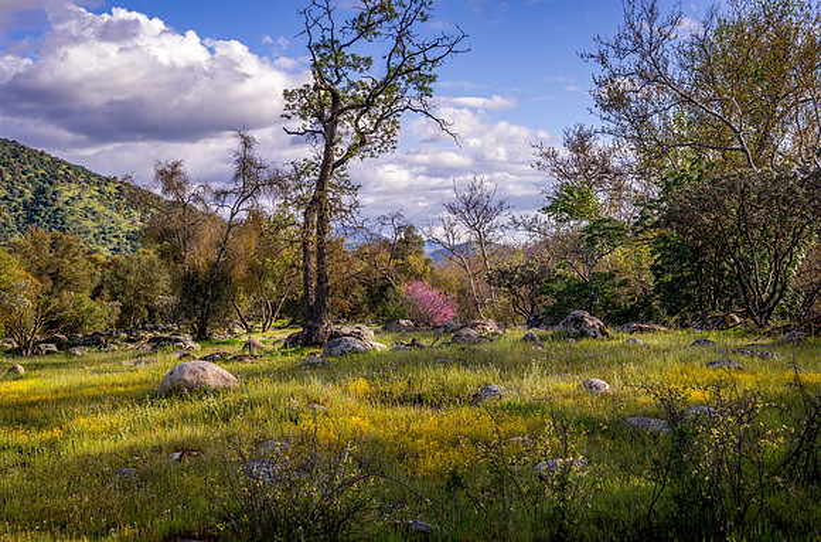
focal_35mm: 47
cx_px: 406
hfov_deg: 42.3
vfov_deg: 28.7
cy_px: 283
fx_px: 1060
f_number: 9
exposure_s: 1/30
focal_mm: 45
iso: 64
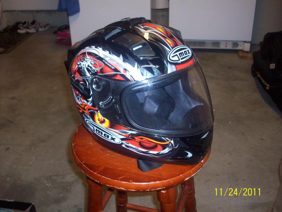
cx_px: 141
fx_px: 301
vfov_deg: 38.7
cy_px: 106
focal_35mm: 37
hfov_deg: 50.1
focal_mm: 6.2
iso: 160
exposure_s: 1/45
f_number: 2.8
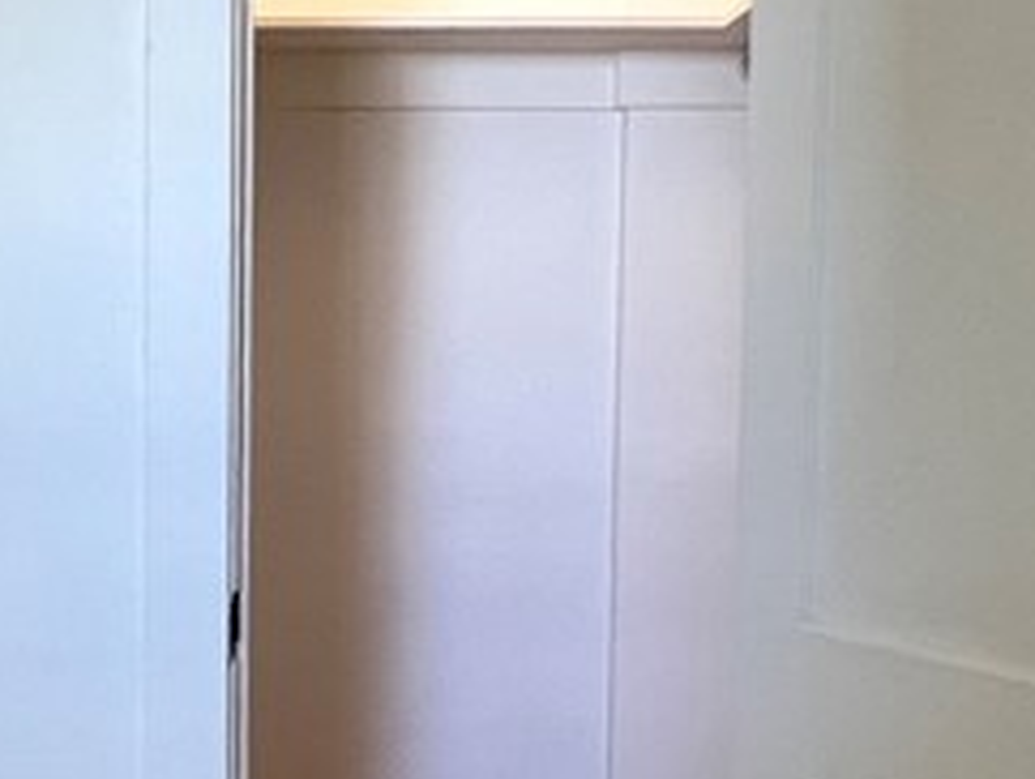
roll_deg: -0.8
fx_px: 1646
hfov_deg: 34.9
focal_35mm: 55
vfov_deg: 26.5
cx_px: 449
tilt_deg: -2.5
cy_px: 300
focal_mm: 1.57
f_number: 1.8
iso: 125
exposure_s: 1/120
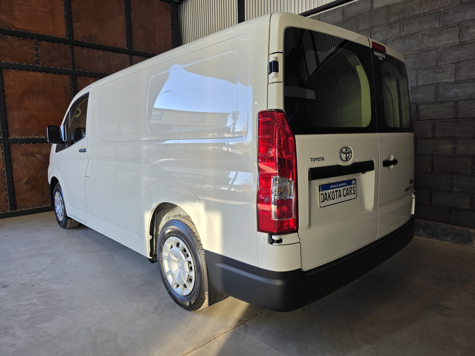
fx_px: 316
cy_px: 178
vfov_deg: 58.9
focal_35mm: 23
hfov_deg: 73.9
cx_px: 238
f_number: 1.7
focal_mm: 6.3
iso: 64
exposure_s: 1/180
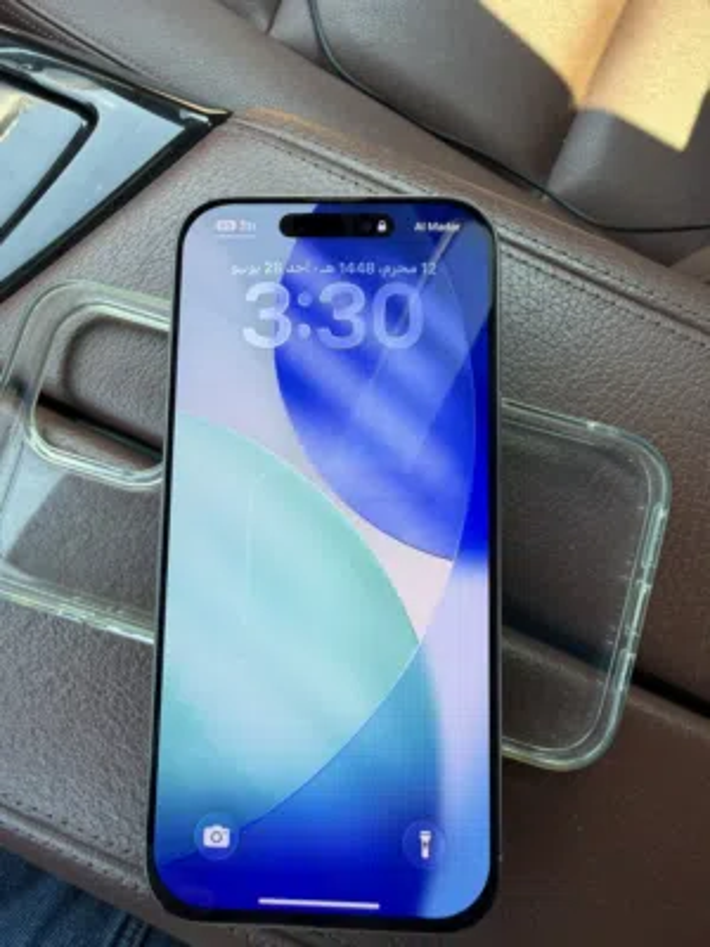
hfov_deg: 56.8
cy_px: 474
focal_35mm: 24
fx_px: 656
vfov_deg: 71.6
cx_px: 355
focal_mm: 2.22
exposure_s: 1/121
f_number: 2.2
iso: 64
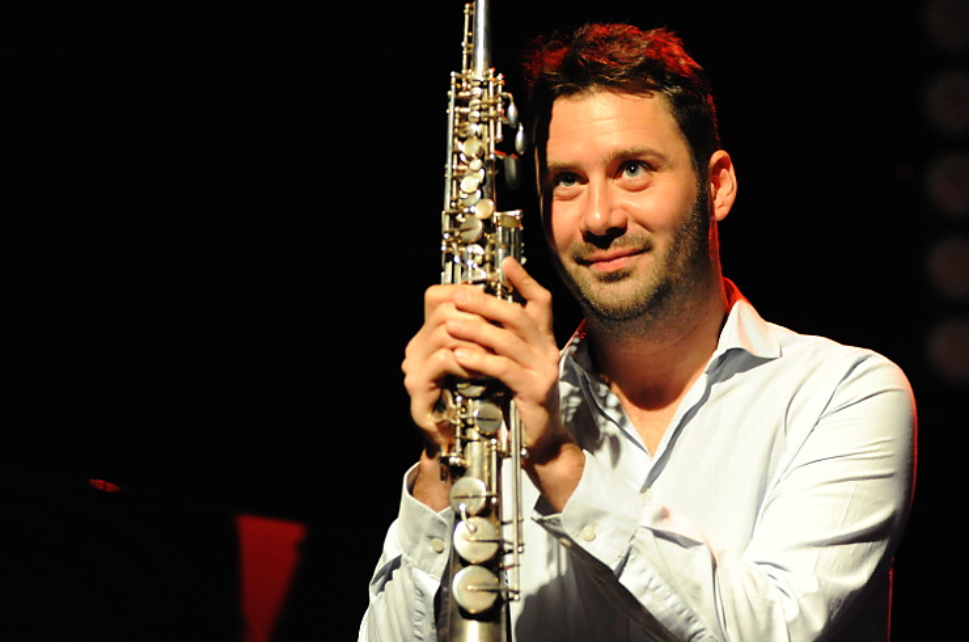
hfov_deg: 14.2
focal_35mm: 145
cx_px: 484
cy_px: 321
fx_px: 3895
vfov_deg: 9.4
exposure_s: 1/160
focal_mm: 145
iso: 6400
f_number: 2.8
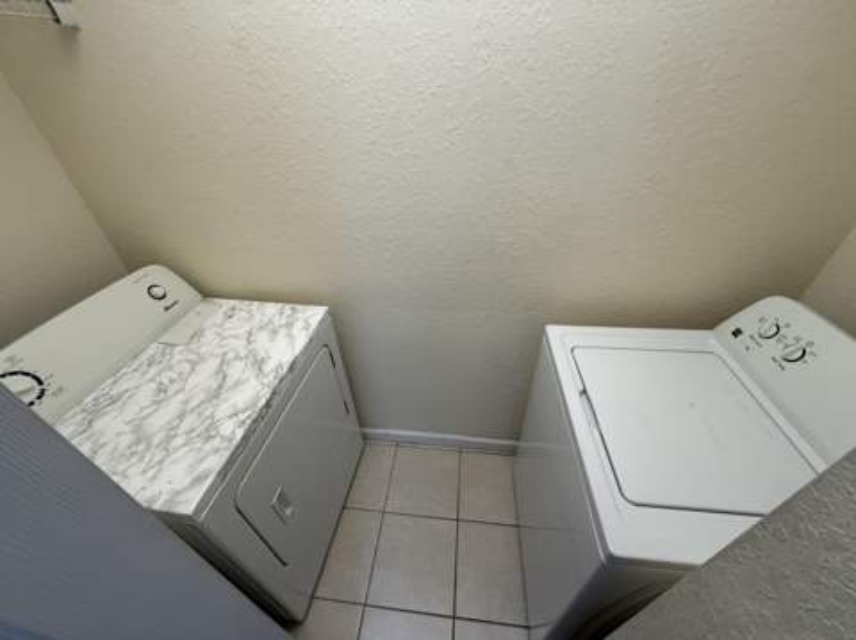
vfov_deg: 85.6
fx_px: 346
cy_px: 320
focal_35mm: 14
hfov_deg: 102.1
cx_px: 428
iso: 160
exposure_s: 1/120
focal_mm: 2.22
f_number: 2.2
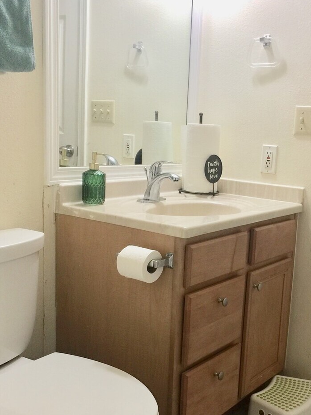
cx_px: 198
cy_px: 238
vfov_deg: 42.0
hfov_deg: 32.0
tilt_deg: -9.8
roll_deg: -2.5
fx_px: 539
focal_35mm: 45
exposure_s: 1/15
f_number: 2.2
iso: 40
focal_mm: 4.15
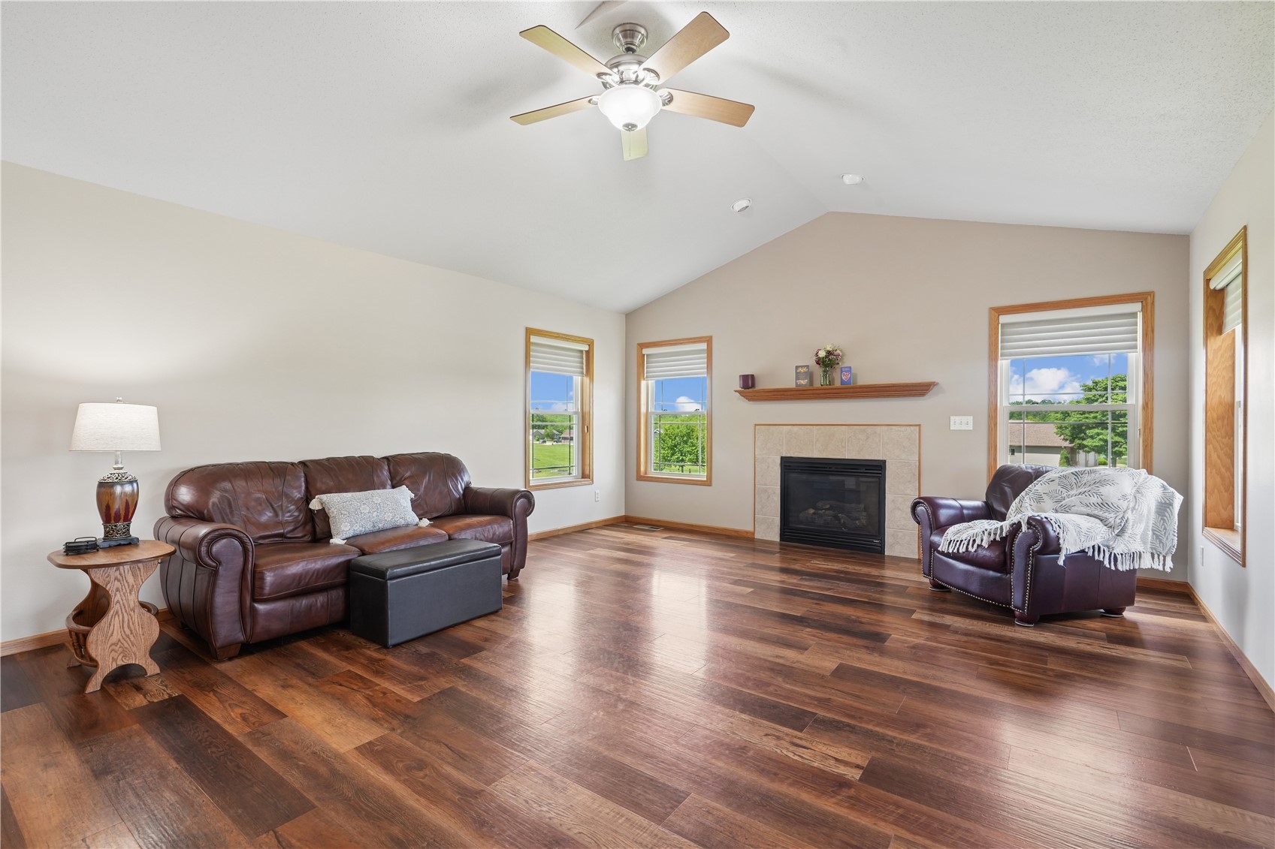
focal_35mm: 16
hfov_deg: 96.7
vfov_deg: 73.7
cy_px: 424
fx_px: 567
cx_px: 638
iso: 400
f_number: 10
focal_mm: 16
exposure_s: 1/13
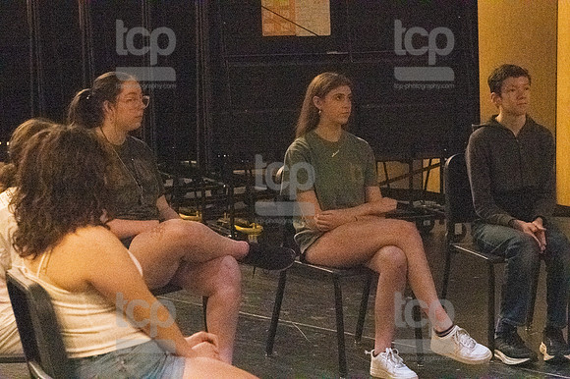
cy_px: 190
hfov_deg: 19.5
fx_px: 1661
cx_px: 285
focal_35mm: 105
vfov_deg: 13.0
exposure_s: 1/400
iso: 25600
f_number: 5.6
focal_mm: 70
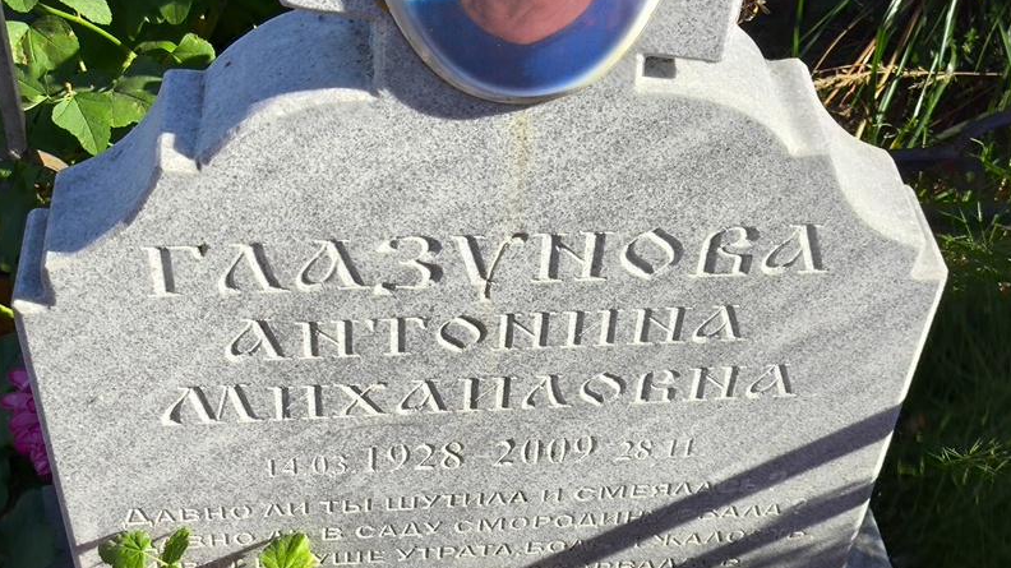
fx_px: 1474
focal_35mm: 55
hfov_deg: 37.9
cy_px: 306
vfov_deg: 21.8
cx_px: 504
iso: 50
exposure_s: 1/901
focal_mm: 4.71
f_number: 1.7
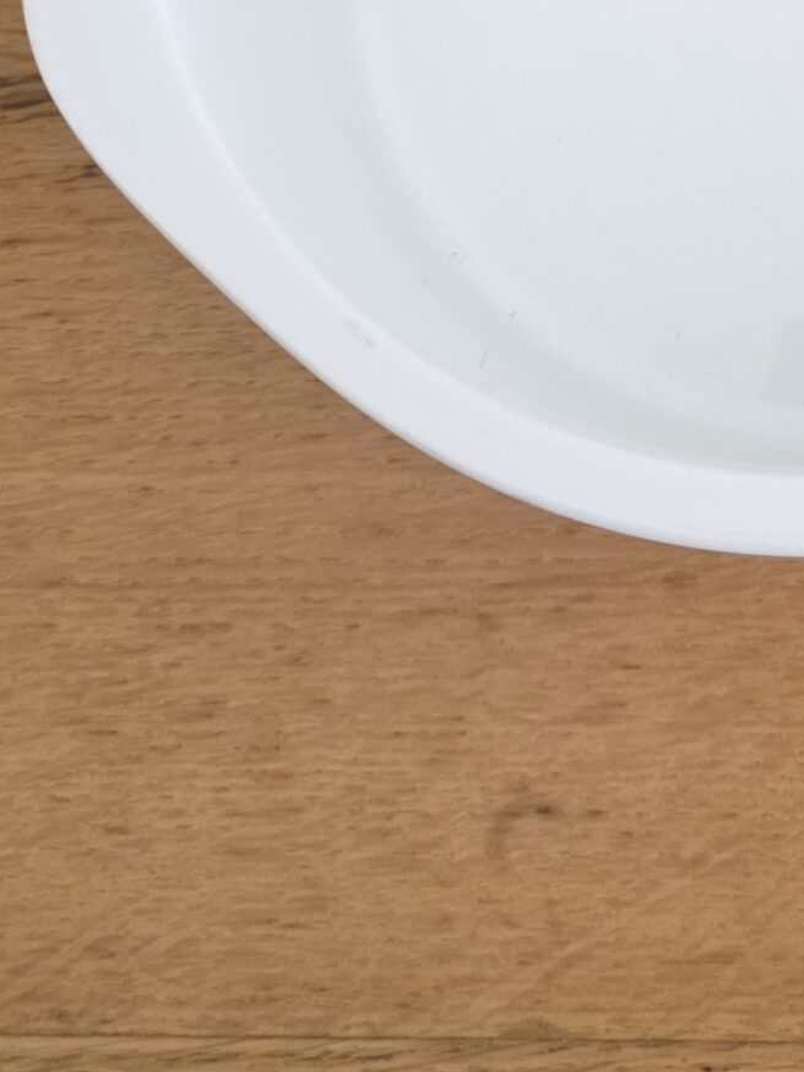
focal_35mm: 67
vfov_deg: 26.6
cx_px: 782
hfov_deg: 21.3
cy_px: -116
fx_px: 2075
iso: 1600
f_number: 1.7
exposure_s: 1/30
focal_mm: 6.3
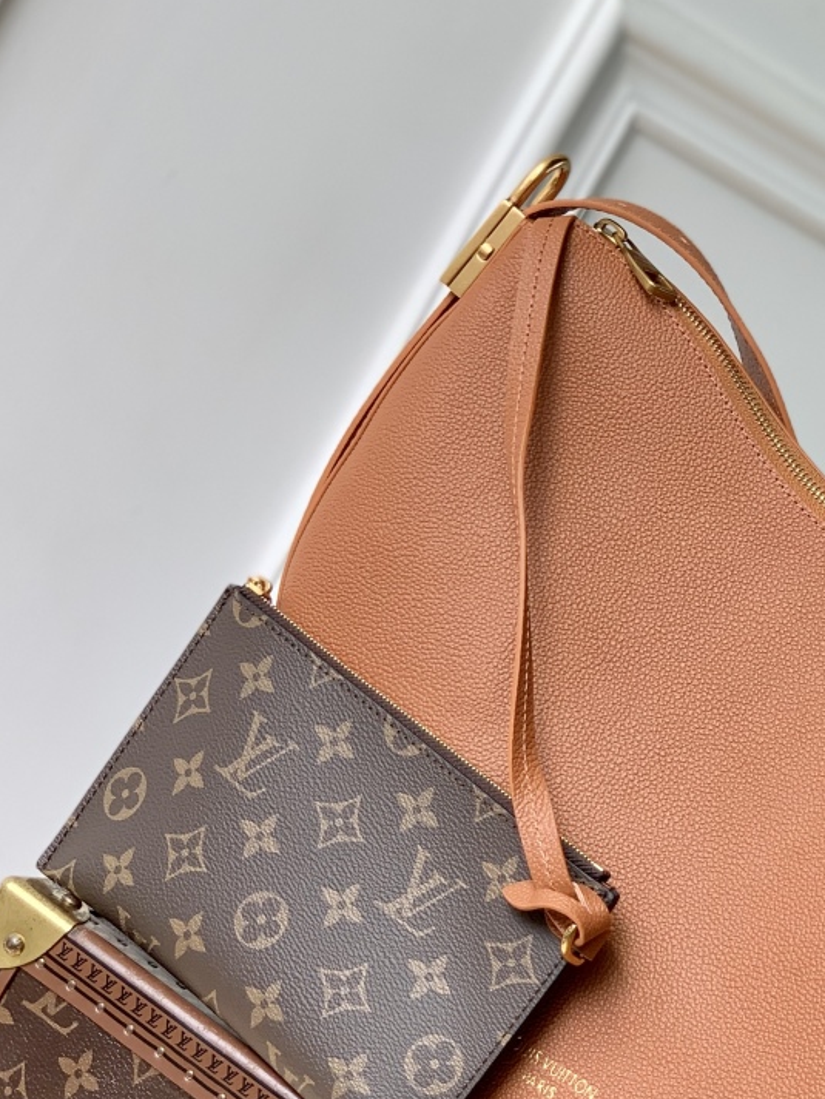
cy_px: 644
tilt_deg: -4.8
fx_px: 3336
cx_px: 722
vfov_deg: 18.7
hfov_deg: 14.0
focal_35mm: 105
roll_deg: -30.6
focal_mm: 6
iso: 16
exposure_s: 1/122
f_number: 2.4
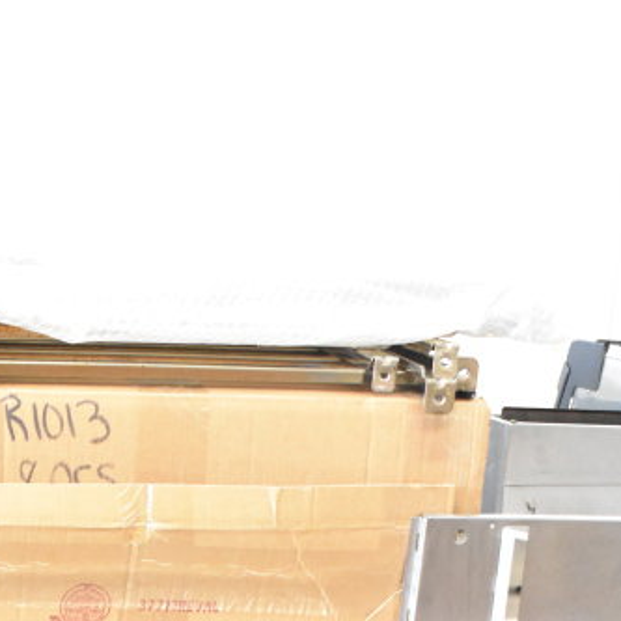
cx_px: 218
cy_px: 833
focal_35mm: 77
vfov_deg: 20.3
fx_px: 1563
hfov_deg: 22.4
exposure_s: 1/100
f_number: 5
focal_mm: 22
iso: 6400
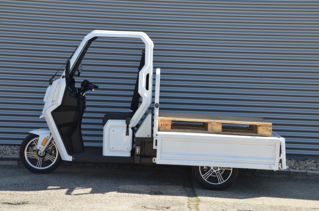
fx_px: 663
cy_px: 106
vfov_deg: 18.1
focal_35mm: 75
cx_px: 160
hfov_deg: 27.0
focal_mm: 50
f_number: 8
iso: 200
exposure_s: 1/250
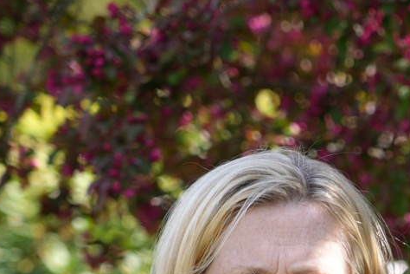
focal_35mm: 247
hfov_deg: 8.2
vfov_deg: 5.5
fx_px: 2813
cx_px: 504
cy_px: 311
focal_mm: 65
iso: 100
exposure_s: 1/160
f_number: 4
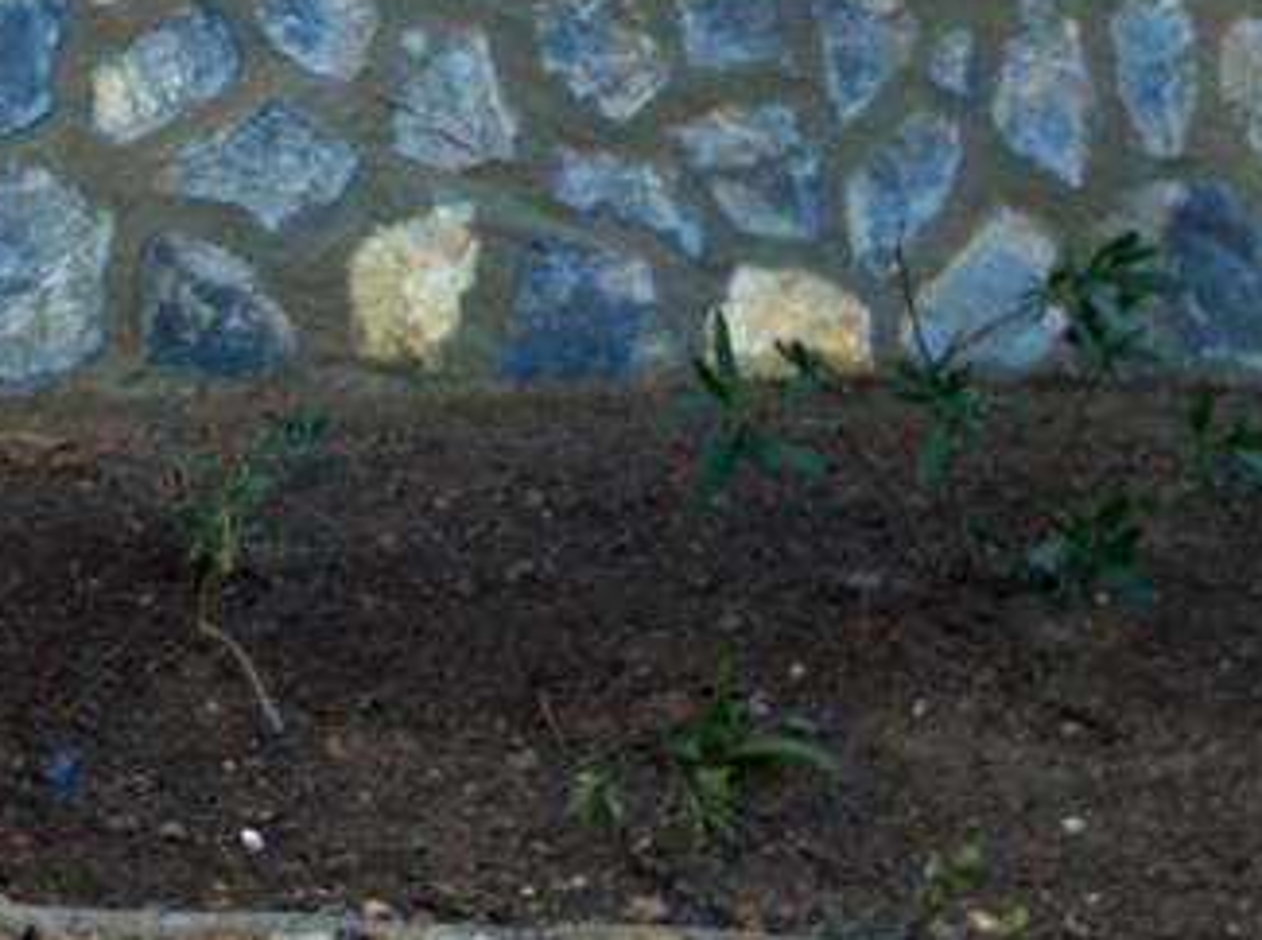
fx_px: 3527
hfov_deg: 20.1
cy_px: -43
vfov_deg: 14.9
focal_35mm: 97
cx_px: 291
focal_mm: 3.85
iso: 125
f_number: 2.8
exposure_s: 1/120
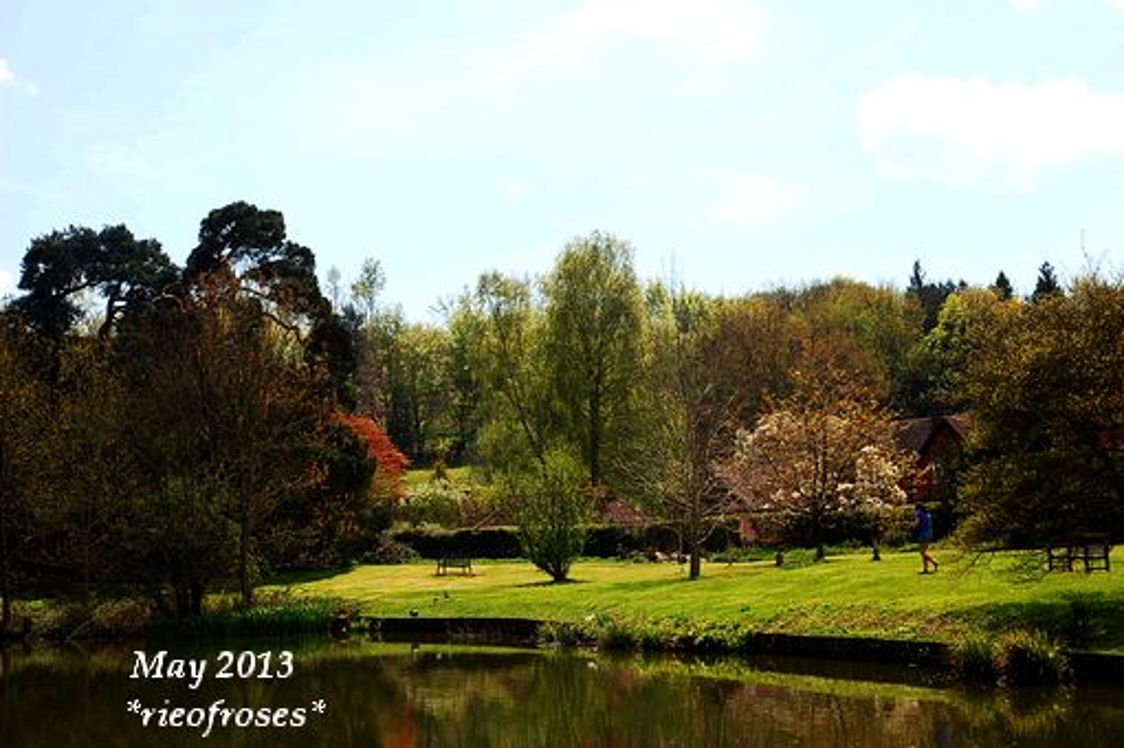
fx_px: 1591
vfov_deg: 26.4
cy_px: 374
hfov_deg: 38.9
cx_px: 562
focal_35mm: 51
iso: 200
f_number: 9
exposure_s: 1/320
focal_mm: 34
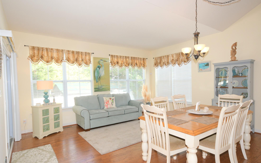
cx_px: 133
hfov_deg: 85.1
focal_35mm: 20
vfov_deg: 59.6
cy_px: 86
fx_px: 142
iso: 500
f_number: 8
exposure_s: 1/60
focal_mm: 13
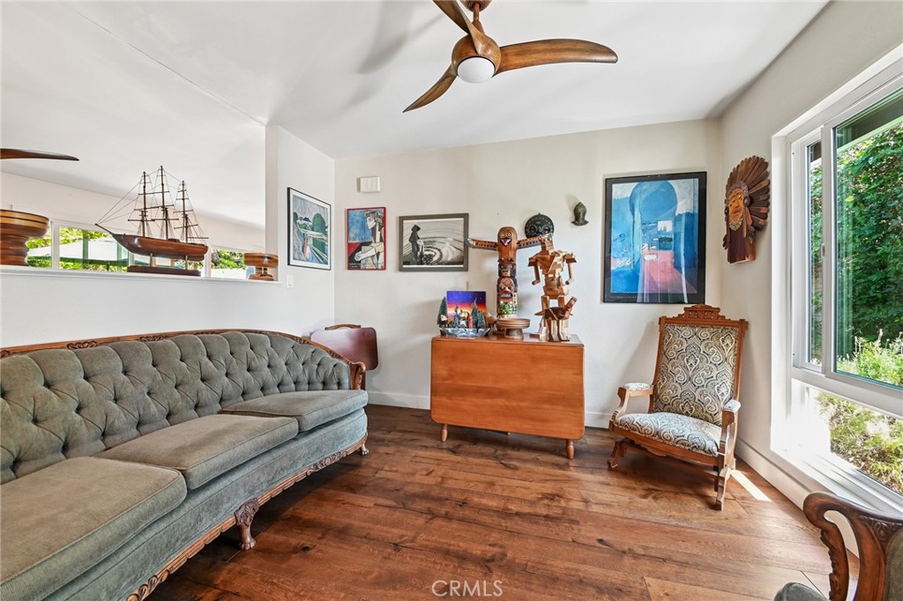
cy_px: 300
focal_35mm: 13
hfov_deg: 108.3
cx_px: 452
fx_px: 326
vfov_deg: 85.4
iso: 320
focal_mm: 13
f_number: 8
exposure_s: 1/3.33
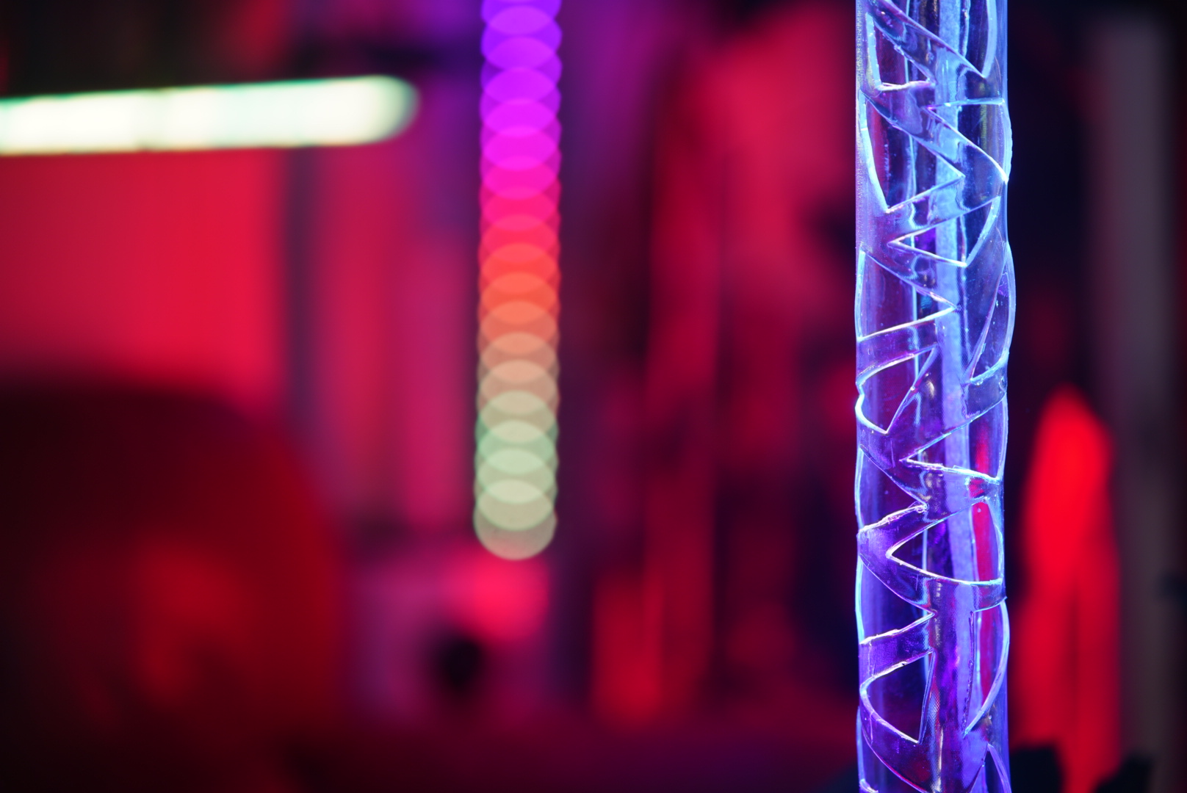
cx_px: 594
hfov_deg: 23.9
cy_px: 396
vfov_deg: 16.1
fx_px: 2805
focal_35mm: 85
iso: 100
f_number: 1.4
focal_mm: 85
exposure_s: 1/125
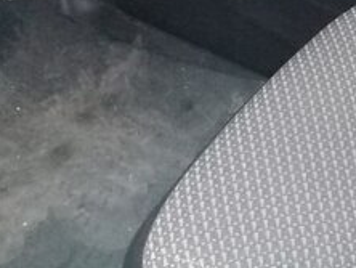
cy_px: -128
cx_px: 449
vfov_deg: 15.0
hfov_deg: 19.8
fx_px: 947
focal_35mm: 92
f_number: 2.2
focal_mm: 3.3
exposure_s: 1/17
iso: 320
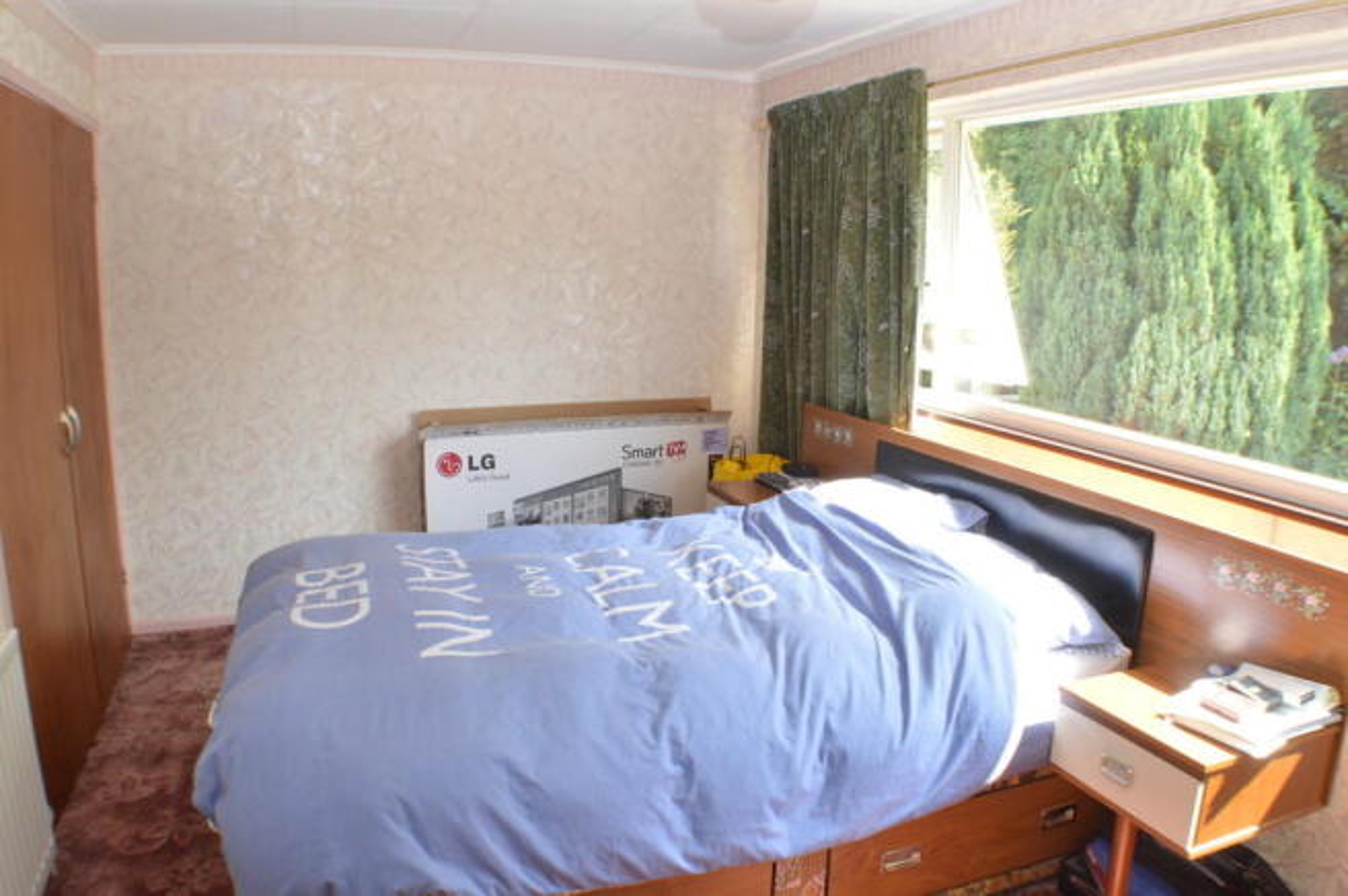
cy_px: 448
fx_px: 1234
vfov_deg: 39.9
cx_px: 674
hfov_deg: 57.3
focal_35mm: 33
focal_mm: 22
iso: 800
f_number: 11
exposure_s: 1/30
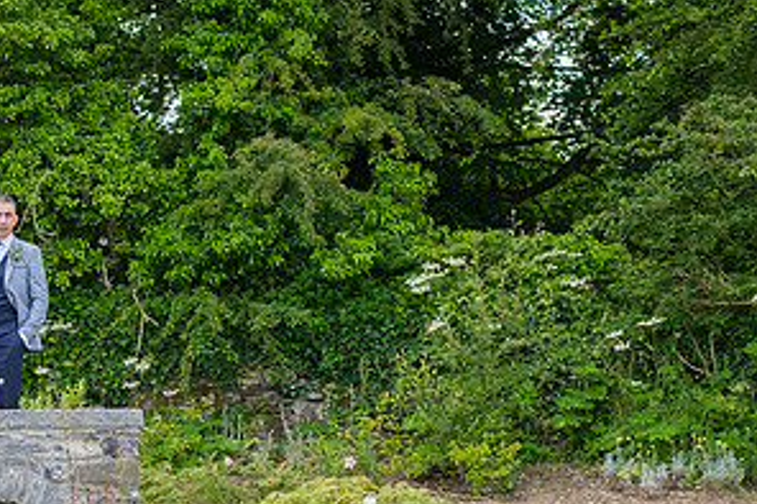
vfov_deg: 17.5
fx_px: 1597
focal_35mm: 76
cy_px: 519
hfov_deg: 23.4
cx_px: -245
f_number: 2.8
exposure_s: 1/500
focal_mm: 16
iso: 200
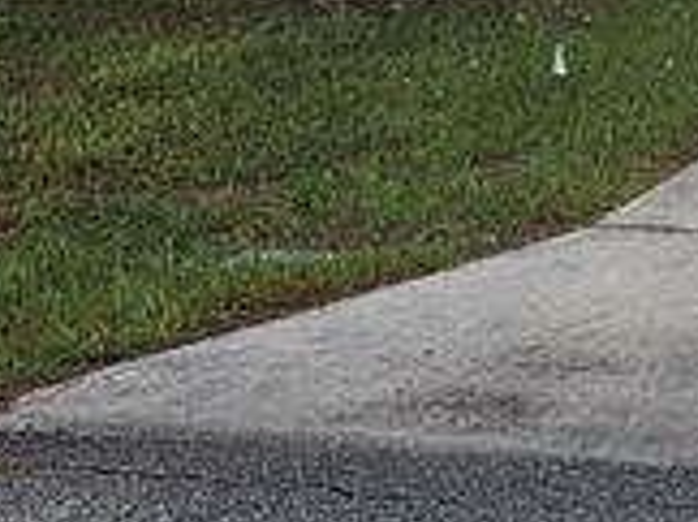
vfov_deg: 19.2
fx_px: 1430
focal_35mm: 71
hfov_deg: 22.5
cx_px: 1047
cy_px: -145
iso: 10
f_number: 1.7
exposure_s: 1/657
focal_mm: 6.3
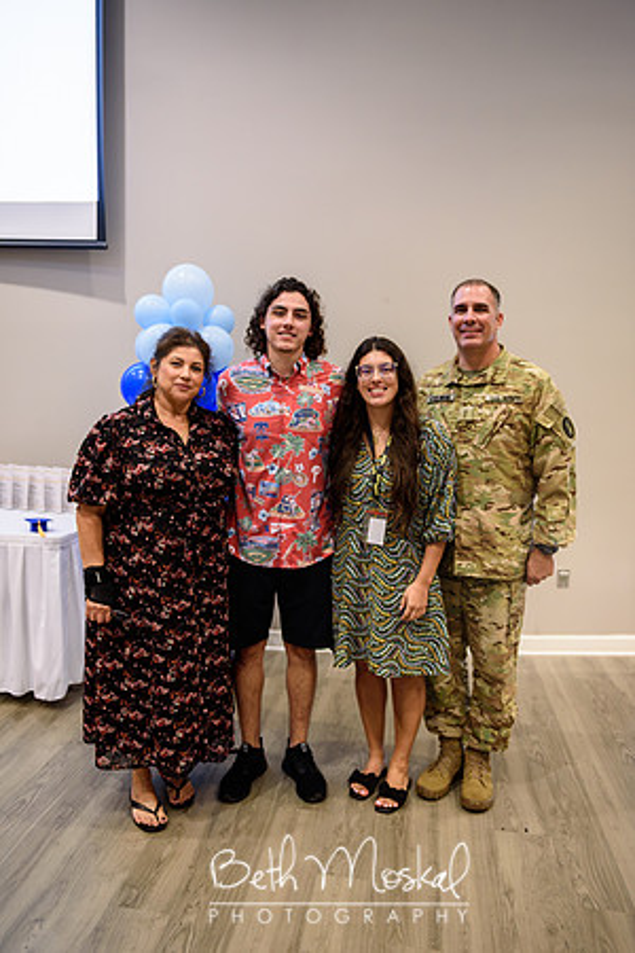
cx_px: 318
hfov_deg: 46.4
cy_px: 476
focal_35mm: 28
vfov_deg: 65.5
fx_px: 741
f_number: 2.8
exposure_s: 1/160
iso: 1000
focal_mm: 28
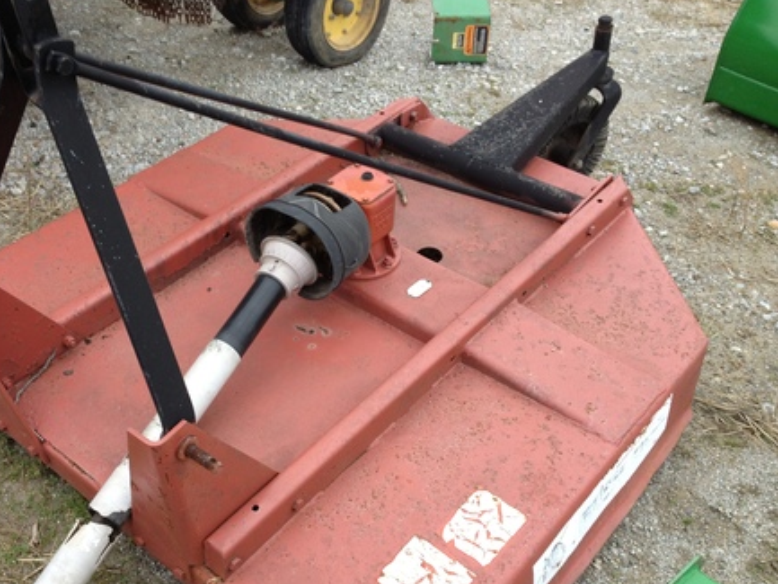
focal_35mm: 44
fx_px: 989
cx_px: 293
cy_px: 349
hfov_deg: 42.6
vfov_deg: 32.8
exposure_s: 1/127
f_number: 2.4
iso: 50
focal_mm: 4.28
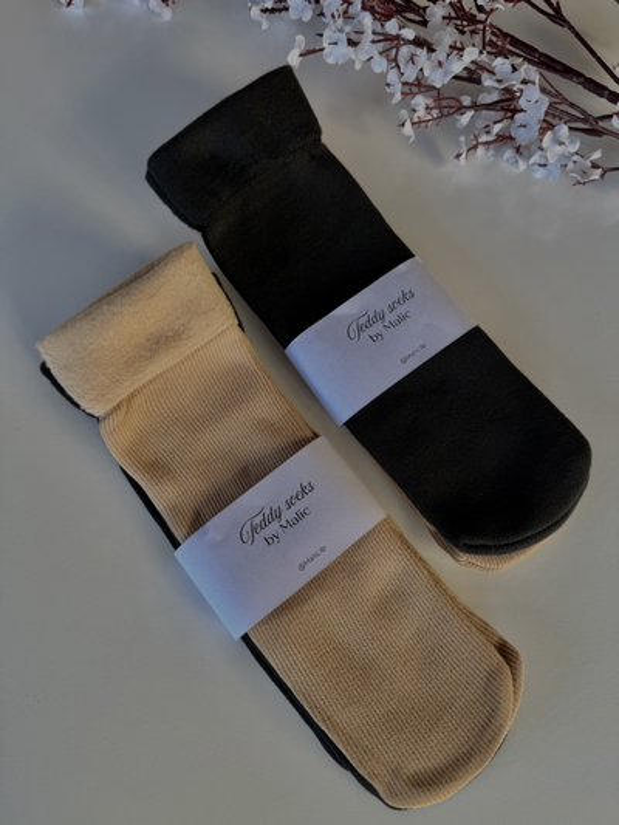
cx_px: 310
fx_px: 572
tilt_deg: -75.3
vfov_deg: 71.6
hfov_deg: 56.8
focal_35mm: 24
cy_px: 412
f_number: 1.78
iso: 80
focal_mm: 6.76
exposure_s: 1/121
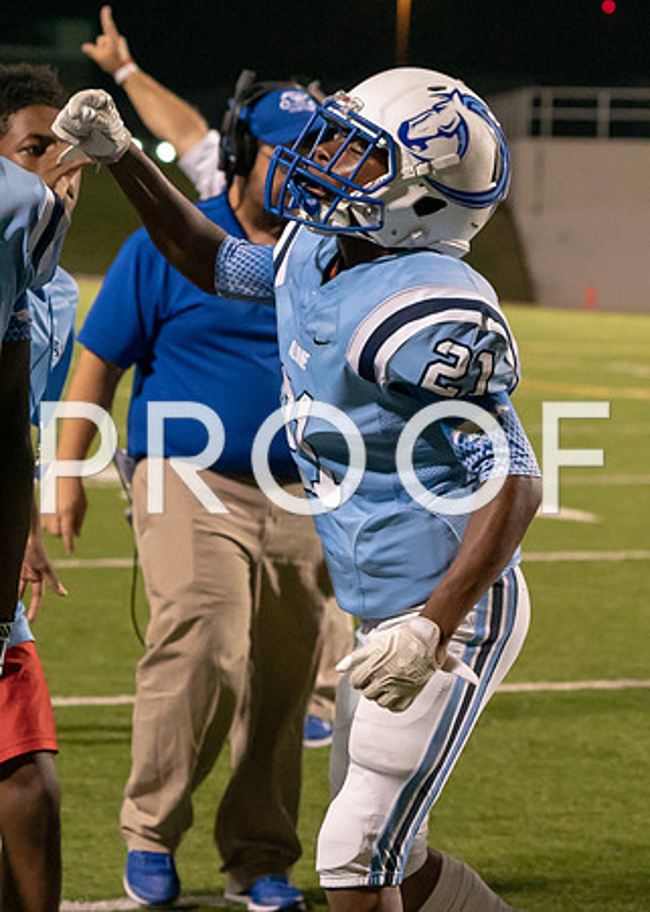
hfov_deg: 7.4
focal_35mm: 194
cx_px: 377
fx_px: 5021
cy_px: 342
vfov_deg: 10.4
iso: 6400
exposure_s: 1/800
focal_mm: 100
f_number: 5.6
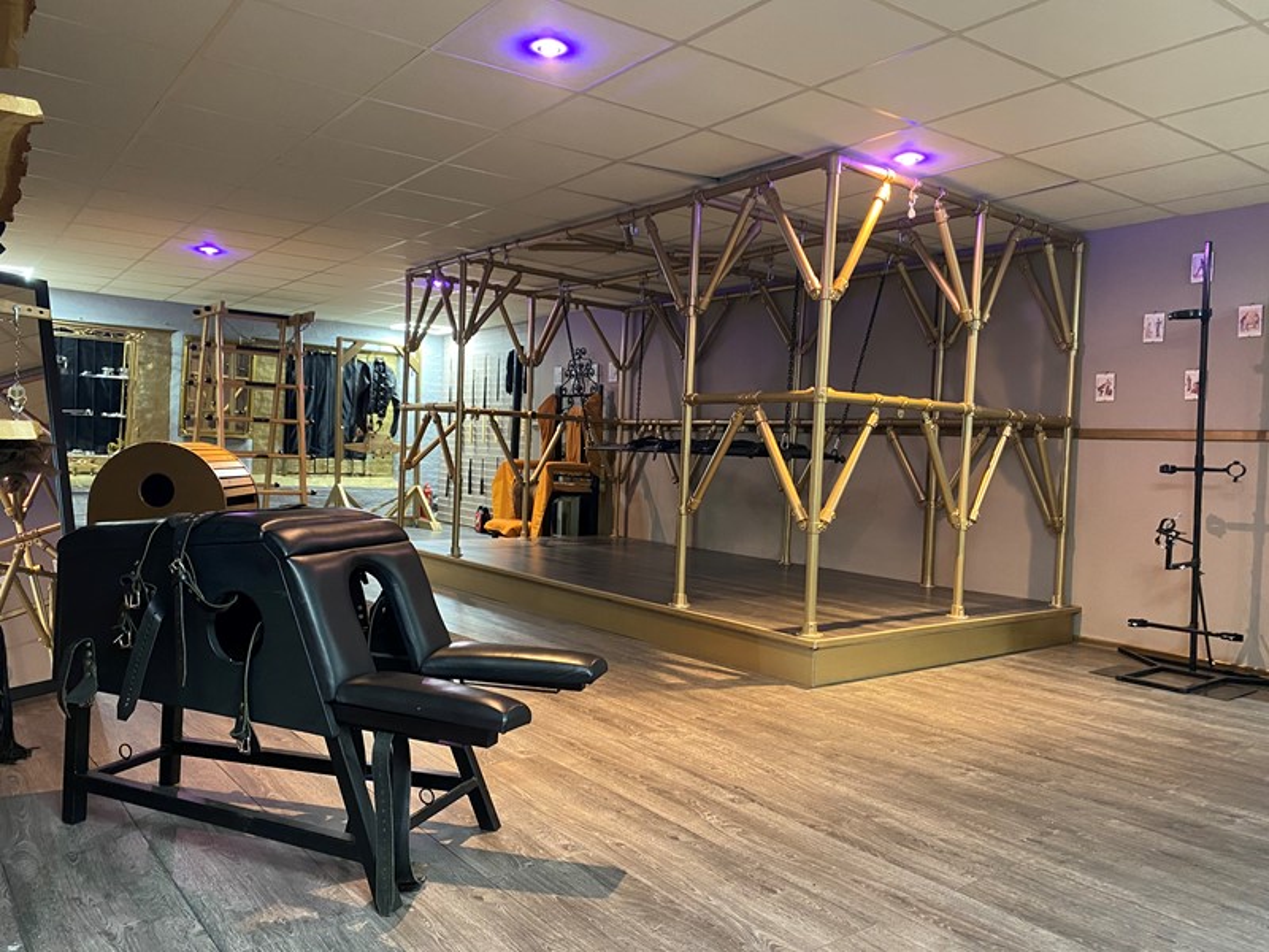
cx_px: 634
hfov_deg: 67.3
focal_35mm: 26
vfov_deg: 53.1
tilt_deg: -1.0
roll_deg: -2.5
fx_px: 953
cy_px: 476
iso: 500
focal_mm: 4.25
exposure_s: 1/25
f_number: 1.8
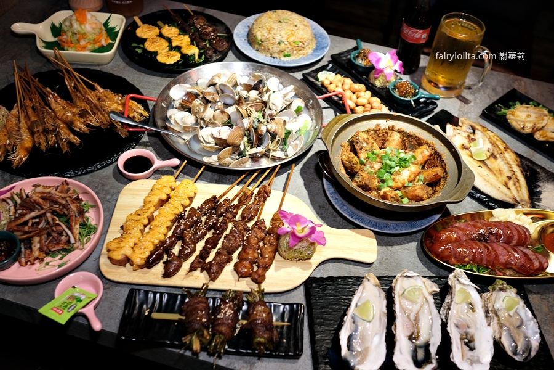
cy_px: 185
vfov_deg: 37.9
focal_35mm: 35
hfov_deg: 54.4
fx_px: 539
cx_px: 277
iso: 1000
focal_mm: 23
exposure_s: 1/58
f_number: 2.8
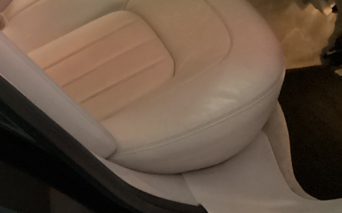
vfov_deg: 17.2
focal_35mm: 72
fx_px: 671
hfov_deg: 27.3
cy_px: 258
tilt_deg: -46.5
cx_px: 18
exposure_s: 1/15
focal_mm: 3.3
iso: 800
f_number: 2.4
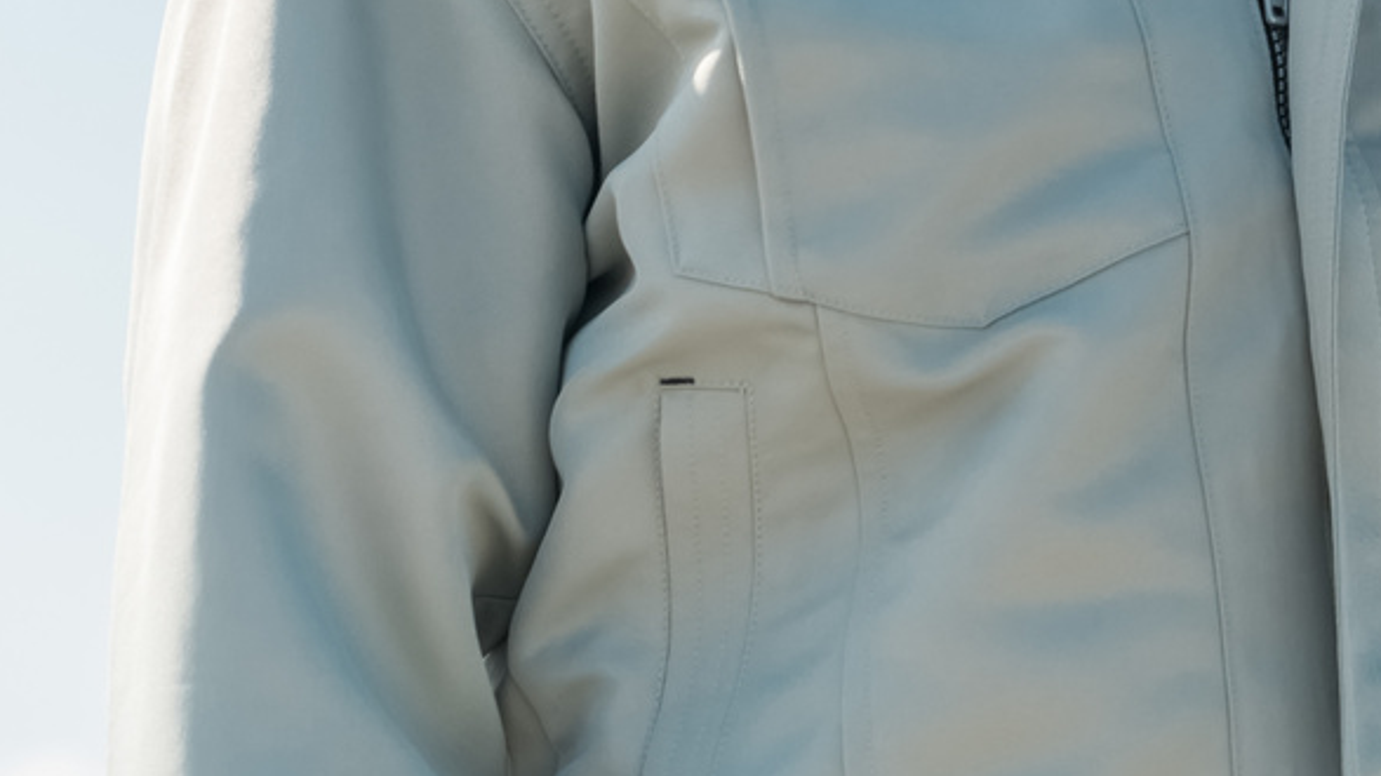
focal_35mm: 240
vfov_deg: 5.0
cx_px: 1906
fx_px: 8787
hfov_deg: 8.8
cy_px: -724
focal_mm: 70
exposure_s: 1/500
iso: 100
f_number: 5.6
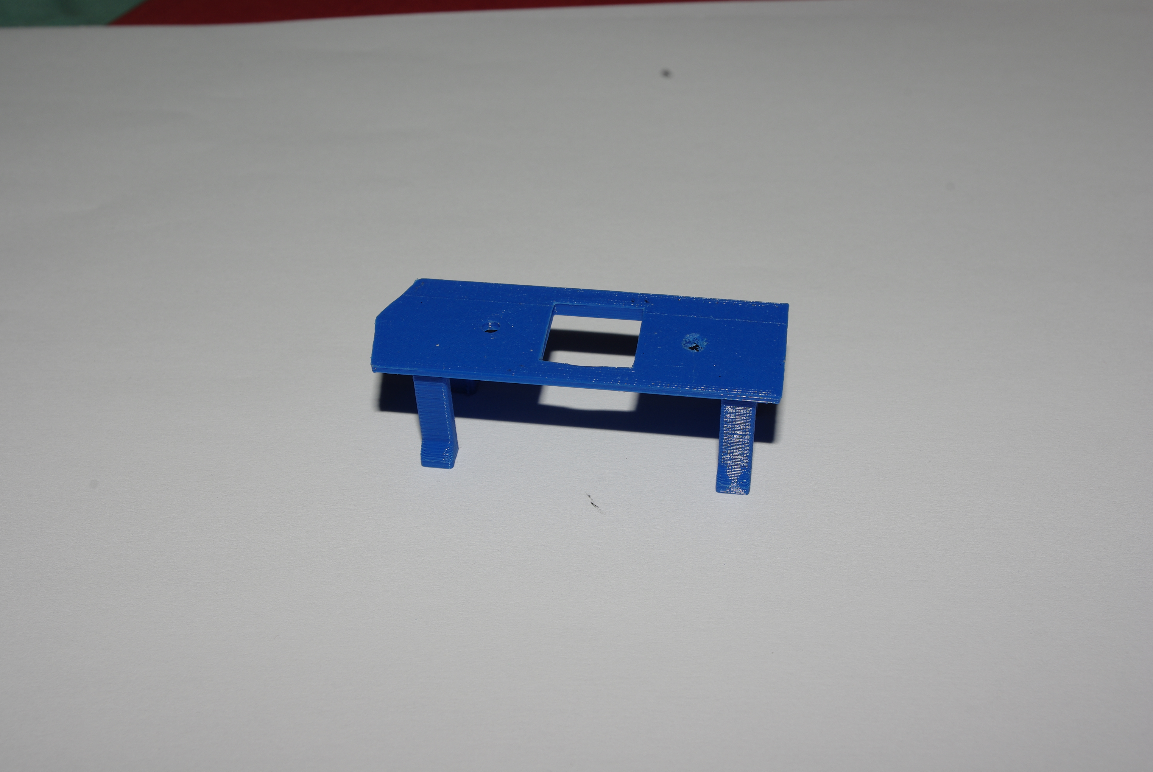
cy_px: 386
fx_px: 1475
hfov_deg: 42.7
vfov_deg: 29.3
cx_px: 576
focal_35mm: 46
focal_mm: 30.63
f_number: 11
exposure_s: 1/45
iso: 100
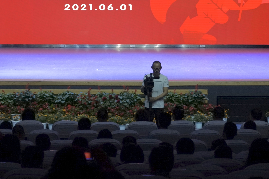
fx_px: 859
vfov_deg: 11.8
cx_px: 100
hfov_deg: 17.8
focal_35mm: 115
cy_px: 6
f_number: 4.5
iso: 1250
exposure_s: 1/160
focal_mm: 50
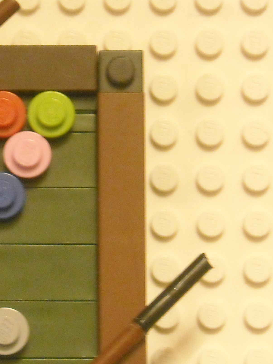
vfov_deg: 9.3
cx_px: 11
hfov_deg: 7.0
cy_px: 258
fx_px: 2239
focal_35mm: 213
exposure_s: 1/8
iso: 590
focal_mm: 17.1
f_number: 4.7
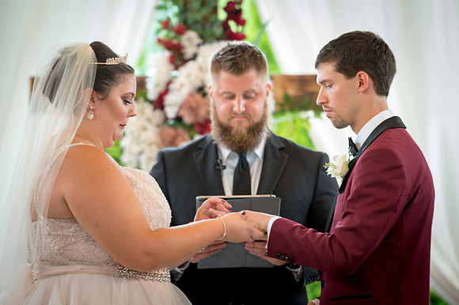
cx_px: 240
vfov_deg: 6.4
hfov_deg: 9.6
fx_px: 2727
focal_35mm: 214
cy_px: 142
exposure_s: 1/45
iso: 1100
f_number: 2.8
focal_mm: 200
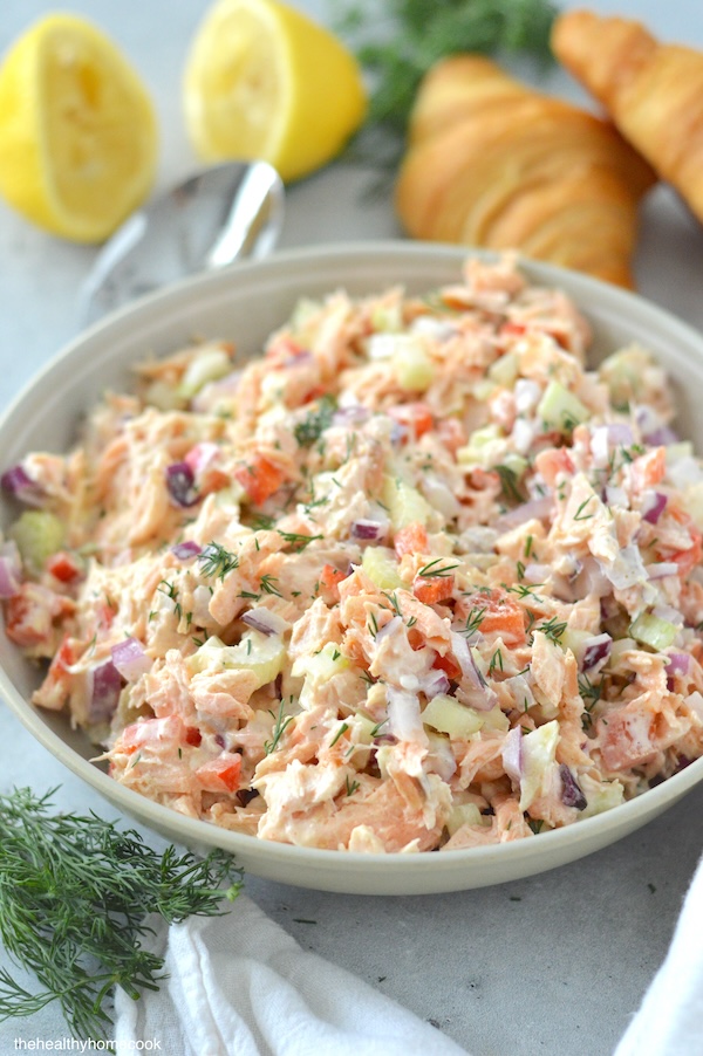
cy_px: 528
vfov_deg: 27.0
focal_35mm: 75
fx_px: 2200
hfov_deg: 18.2
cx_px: 352
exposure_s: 1/500
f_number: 2.8
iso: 1400
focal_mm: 50
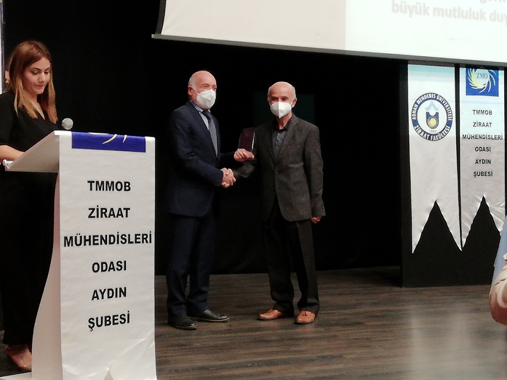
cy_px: 190
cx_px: 254
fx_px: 850
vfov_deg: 25.2
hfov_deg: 33.2
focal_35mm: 58
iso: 400
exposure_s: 1/16.7
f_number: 2.2
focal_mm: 3.46
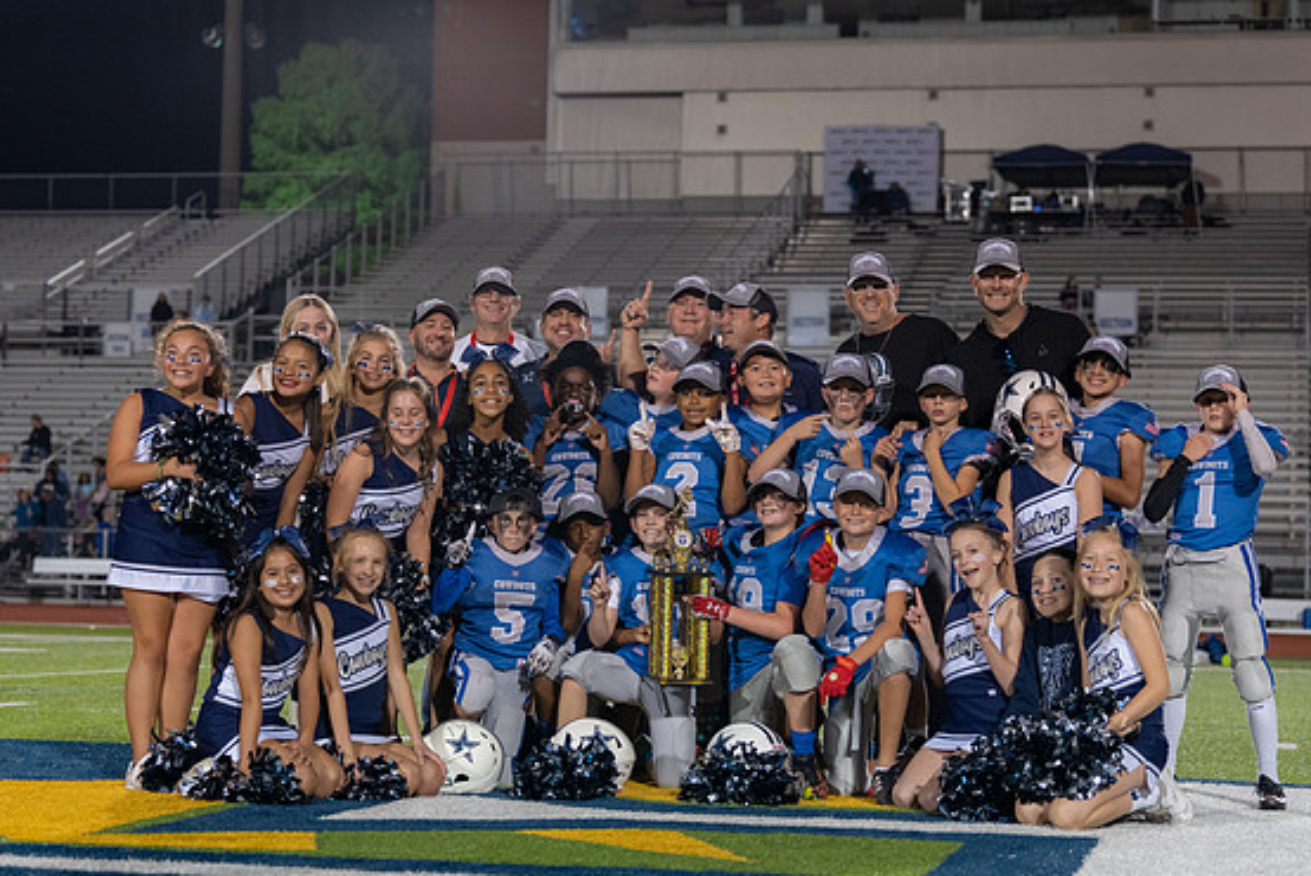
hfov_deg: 25.0
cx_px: 610
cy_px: 486
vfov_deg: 16.9
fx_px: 2951
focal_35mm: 81
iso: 2000
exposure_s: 1/320
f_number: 3.2
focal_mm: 70
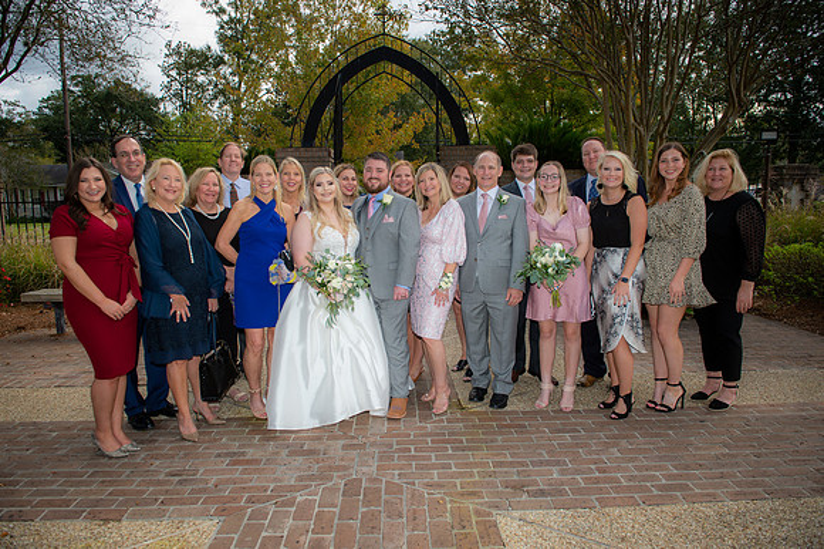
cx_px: 412
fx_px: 549
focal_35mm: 24
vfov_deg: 53.1
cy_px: 274
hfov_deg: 73.8
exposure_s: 1/200
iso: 125
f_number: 5
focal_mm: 24
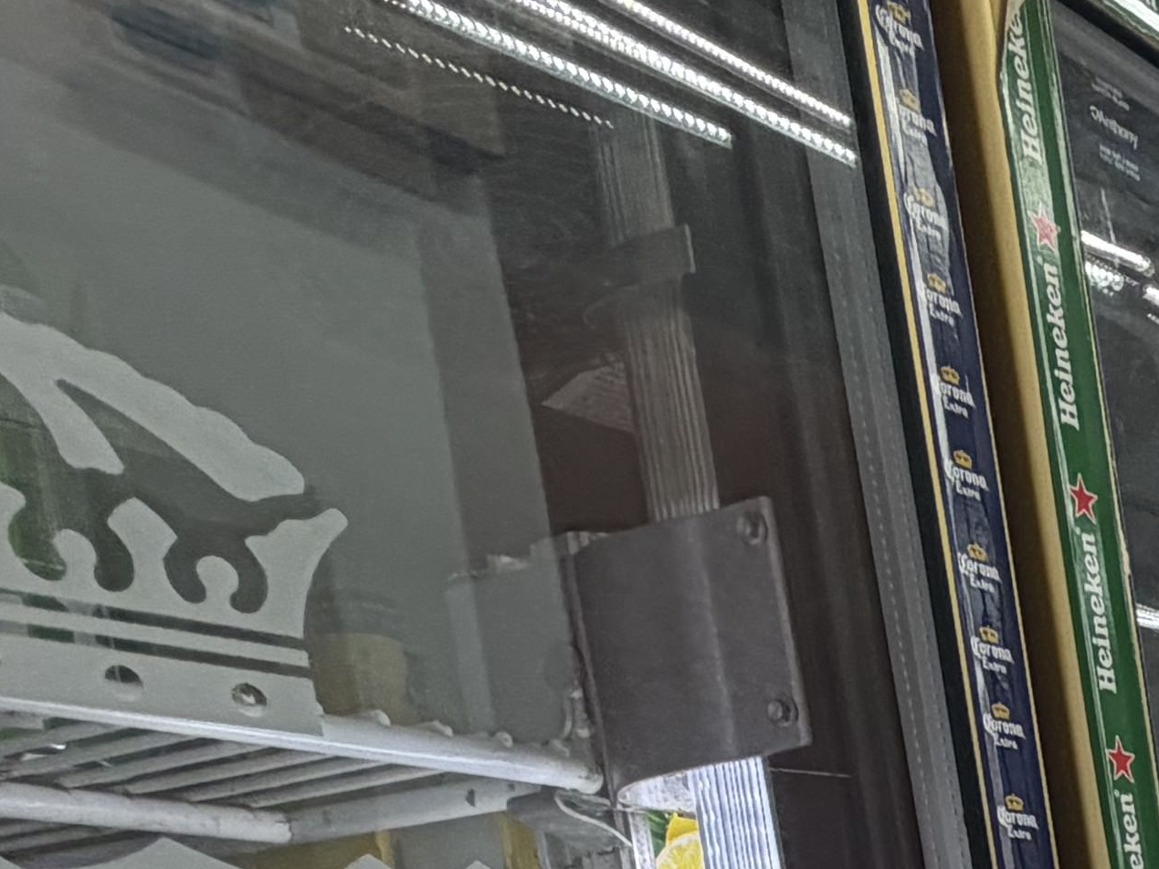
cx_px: 1771
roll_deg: +6.0
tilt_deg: -8.4
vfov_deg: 19.2
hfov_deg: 23.8
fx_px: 2110
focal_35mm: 63
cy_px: 1431
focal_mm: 2.22
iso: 100
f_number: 2.2
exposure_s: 1/120
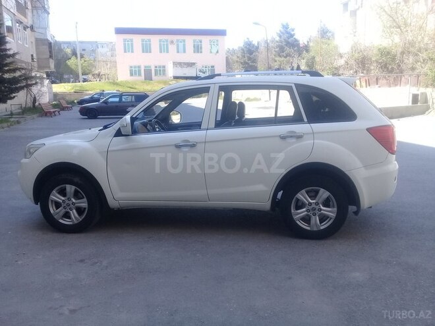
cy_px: 163
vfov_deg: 45.4
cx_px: 218
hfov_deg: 58.4
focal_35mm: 31
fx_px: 390
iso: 50
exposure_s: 1/268
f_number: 2.2
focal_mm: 3.3
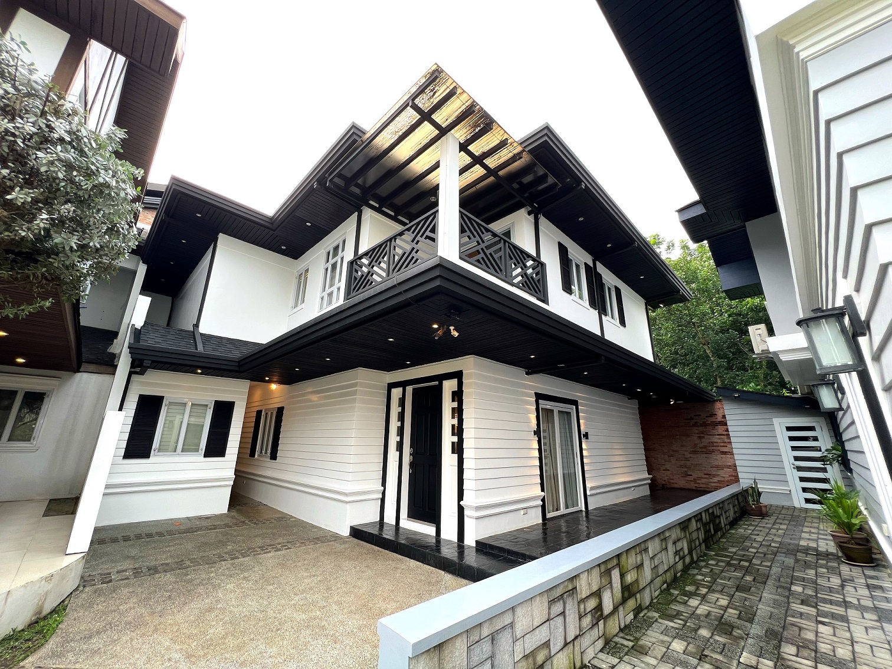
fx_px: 335
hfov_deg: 106.2
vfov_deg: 89.9
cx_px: 446
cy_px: 334
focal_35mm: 13
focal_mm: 1.57
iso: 40
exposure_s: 1/99
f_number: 1.8
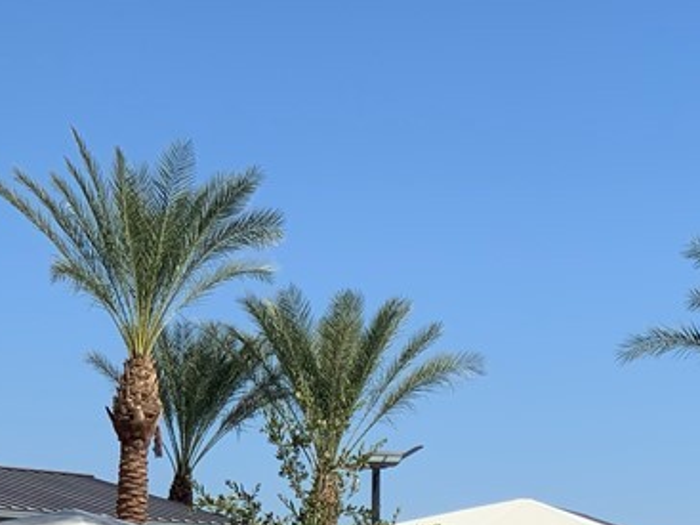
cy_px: 603
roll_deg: -1.0
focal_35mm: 145
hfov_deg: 13.5
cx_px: 643
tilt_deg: +1.7
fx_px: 2931
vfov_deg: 10.1
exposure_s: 1/1546
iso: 16
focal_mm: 6
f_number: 2.4
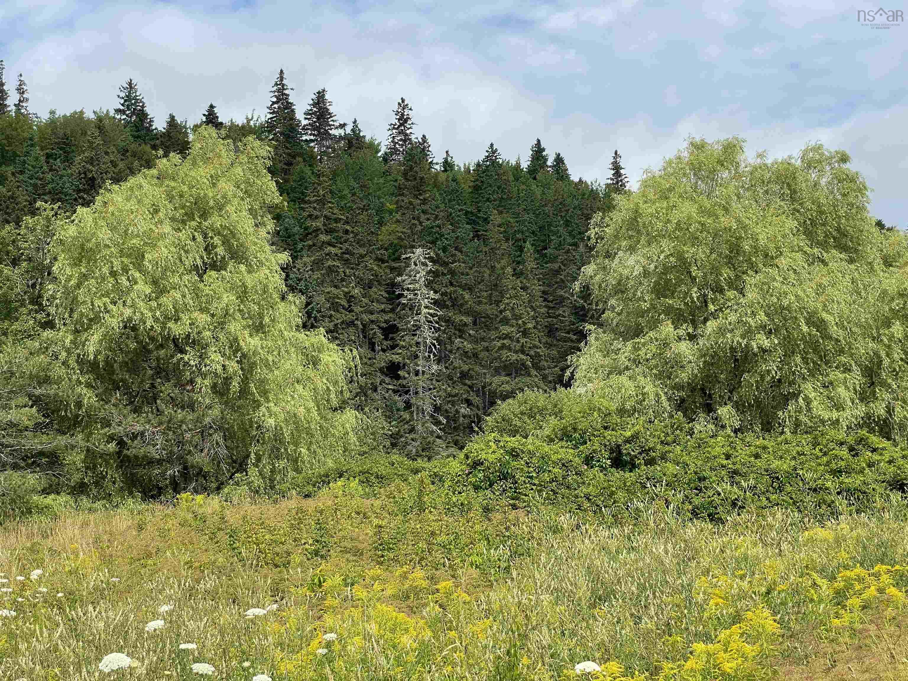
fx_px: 1364
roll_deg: +3.3
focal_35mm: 52
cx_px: 454
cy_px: 340
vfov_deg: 28.0
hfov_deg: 36.8
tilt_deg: +8.2
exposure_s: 1/1776
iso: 25
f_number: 2
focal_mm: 6
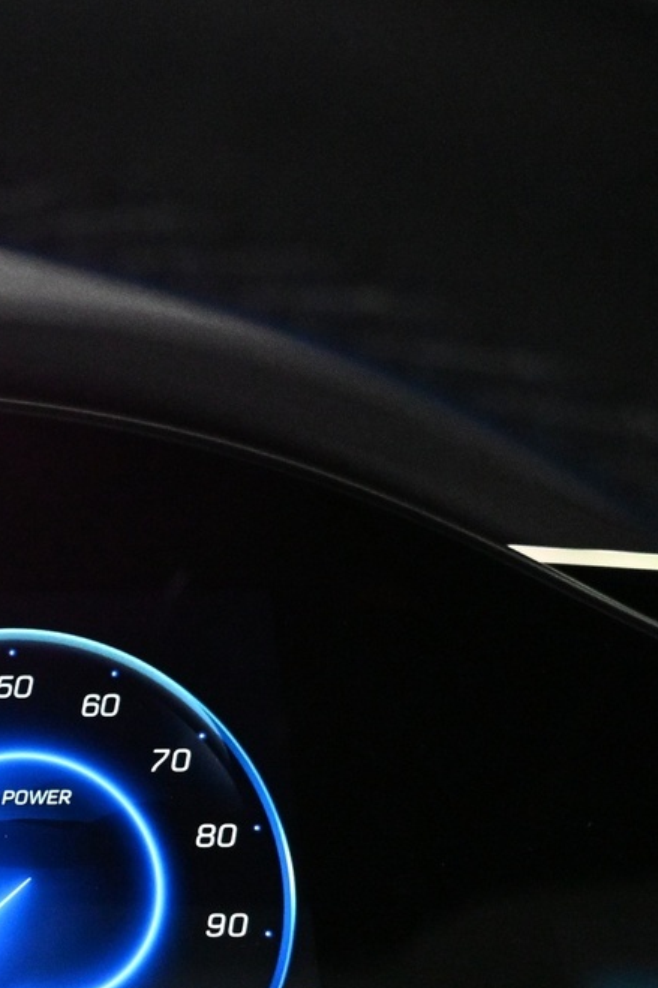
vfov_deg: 33.1
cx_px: -534
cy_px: 777
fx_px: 1618
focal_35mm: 59
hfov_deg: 18.1
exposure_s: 1/50
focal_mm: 16
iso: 4000
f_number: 3.5
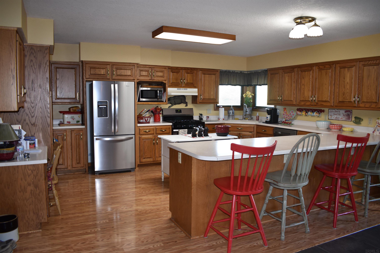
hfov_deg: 67.4
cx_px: 190
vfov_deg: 47.9
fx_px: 285
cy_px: 126
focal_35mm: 27
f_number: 4
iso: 500
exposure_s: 1/60
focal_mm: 18
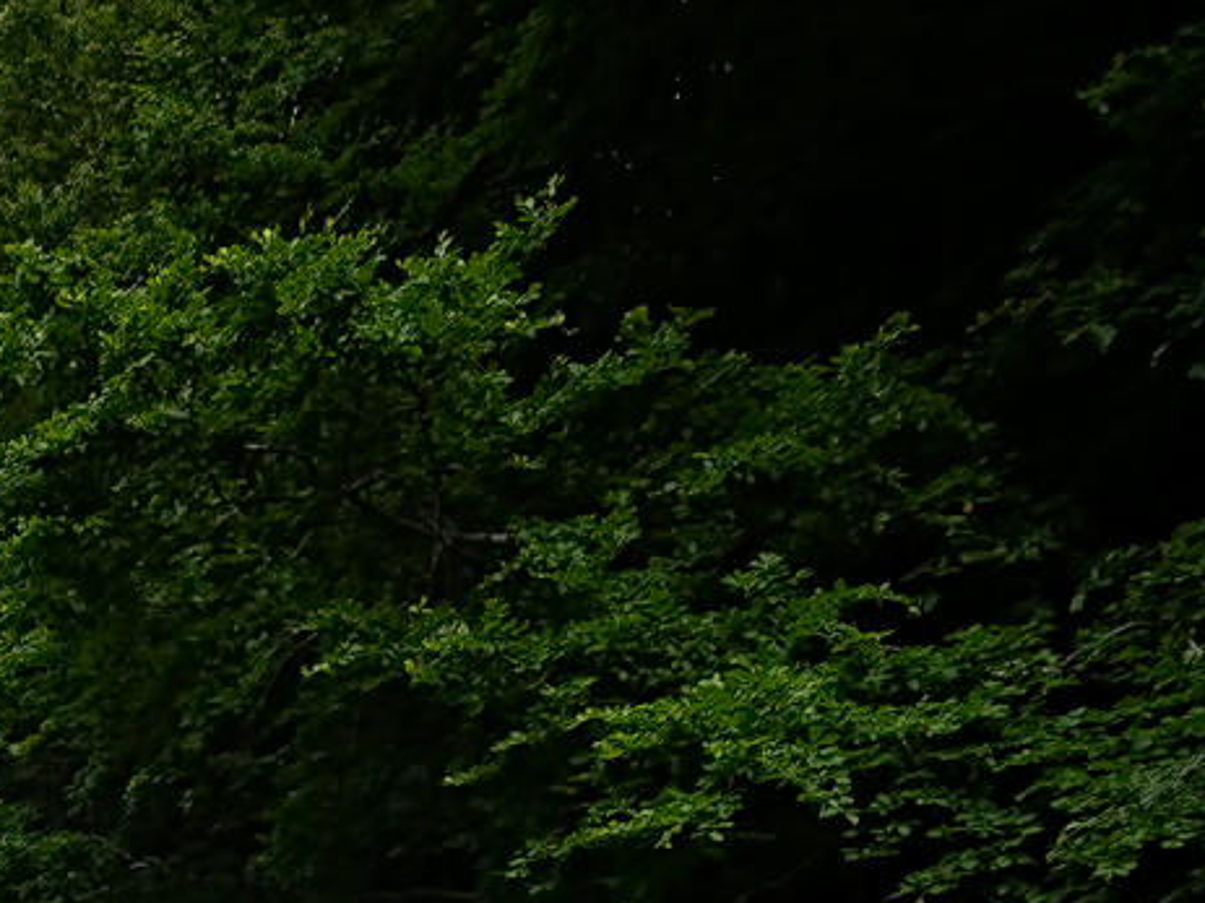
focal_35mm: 51
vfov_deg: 15.5
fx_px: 1775
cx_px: -301
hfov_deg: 30.7
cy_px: 2139
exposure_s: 1/40
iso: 100
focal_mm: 12
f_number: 14
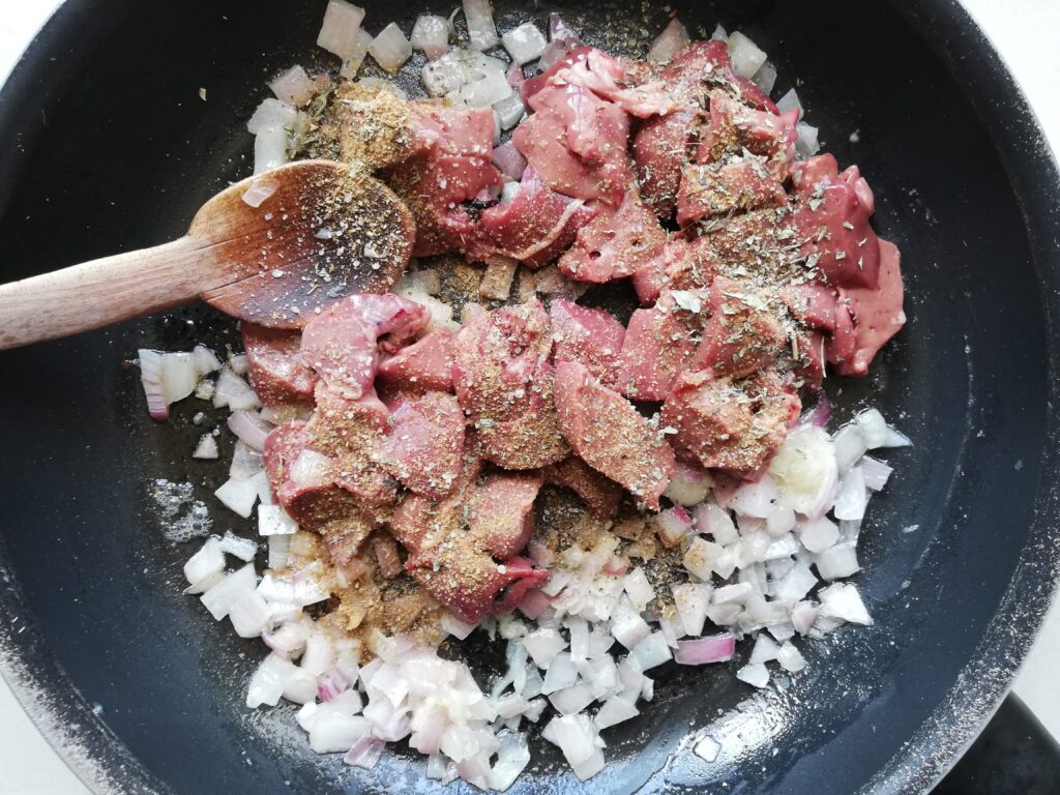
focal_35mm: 26
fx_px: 796
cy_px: 398
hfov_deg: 67.3
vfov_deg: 53.1
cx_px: 530
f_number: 2.2
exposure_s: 1/33.3
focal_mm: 3.81
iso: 160
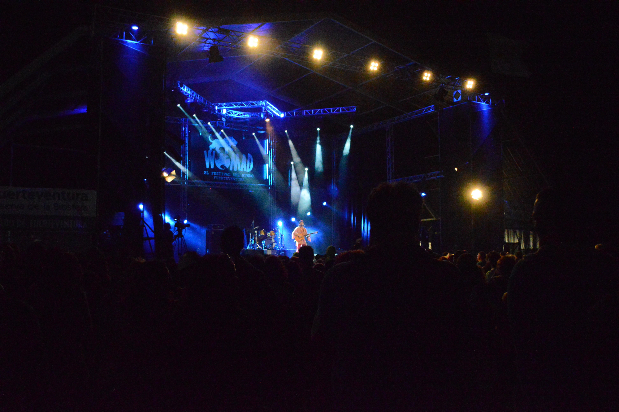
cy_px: 206
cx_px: 310
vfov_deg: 36.8
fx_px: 618
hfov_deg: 53.2
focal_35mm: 36
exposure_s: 1/400
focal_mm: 24
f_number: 4
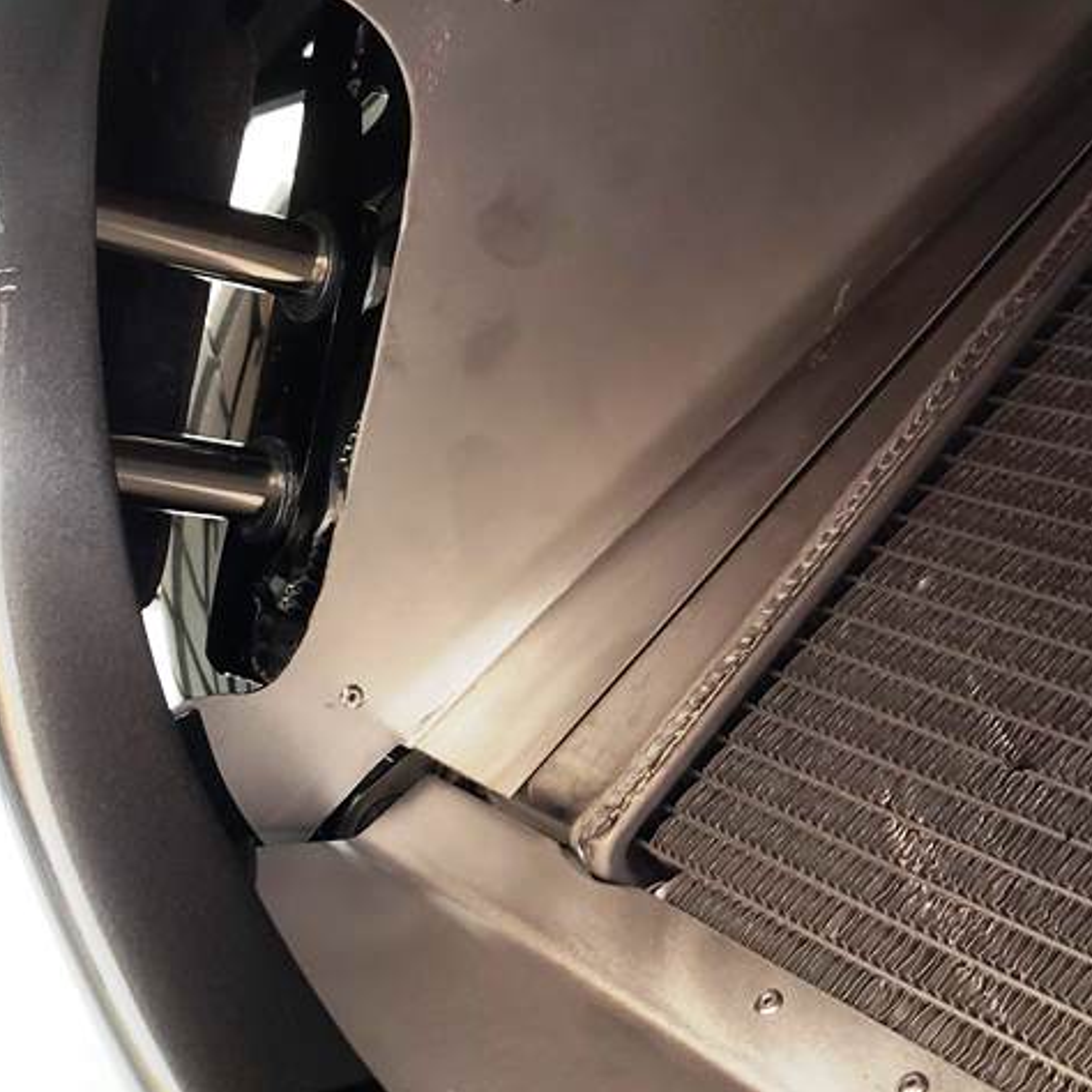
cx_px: 613
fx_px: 1106
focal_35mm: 31
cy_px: 546
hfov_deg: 52.4
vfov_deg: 52.5
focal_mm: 4.3
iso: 250
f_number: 1.5
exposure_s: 1/20
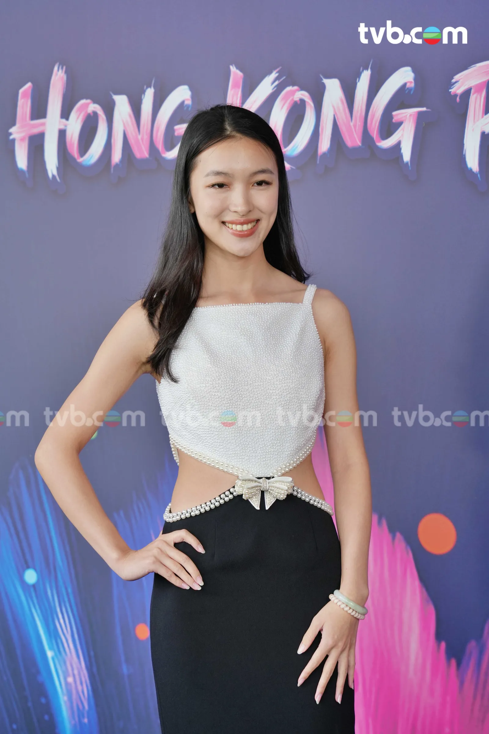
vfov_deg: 19.8
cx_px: 244
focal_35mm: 103
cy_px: 367
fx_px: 2098
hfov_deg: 13.3
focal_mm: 103
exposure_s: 1/125
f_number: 4.5
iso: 320
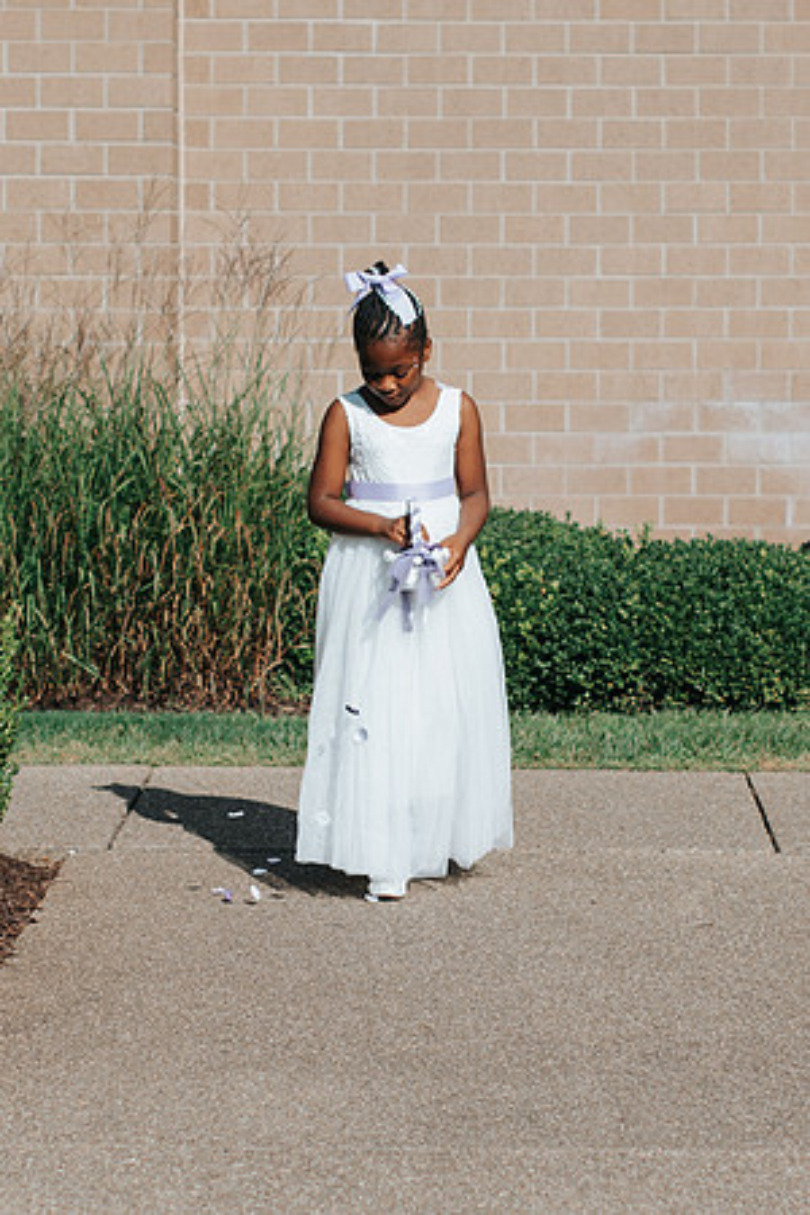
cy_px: 623
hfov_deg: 9.7
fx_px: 4790
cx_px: 391
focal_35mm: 142
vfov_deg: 14.5
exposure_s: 1/4000
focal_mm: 50
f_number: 2.5
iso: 110
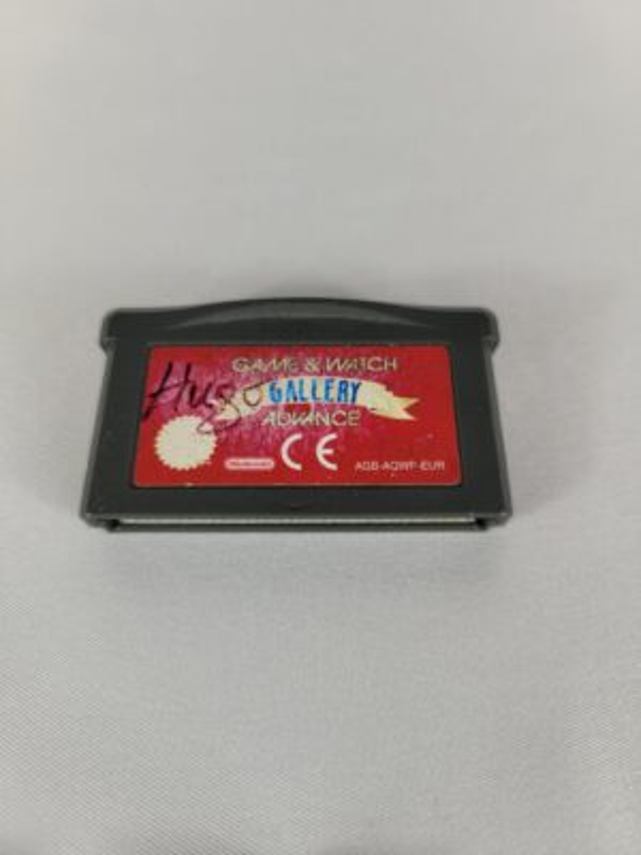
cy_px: 428
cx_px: 320
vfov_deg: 67.3
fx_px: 642
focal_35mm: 26
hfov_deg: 53.1
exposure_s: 1/150
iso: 40
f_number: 1.8
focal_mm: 5.4
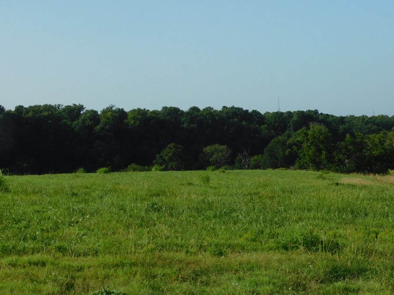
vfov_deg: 19.6
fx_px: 854
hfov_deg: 26.0
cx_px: 199
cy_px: 154
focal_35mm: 75
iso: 125
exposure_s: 1/1000
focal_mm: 11.7
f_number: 4.2
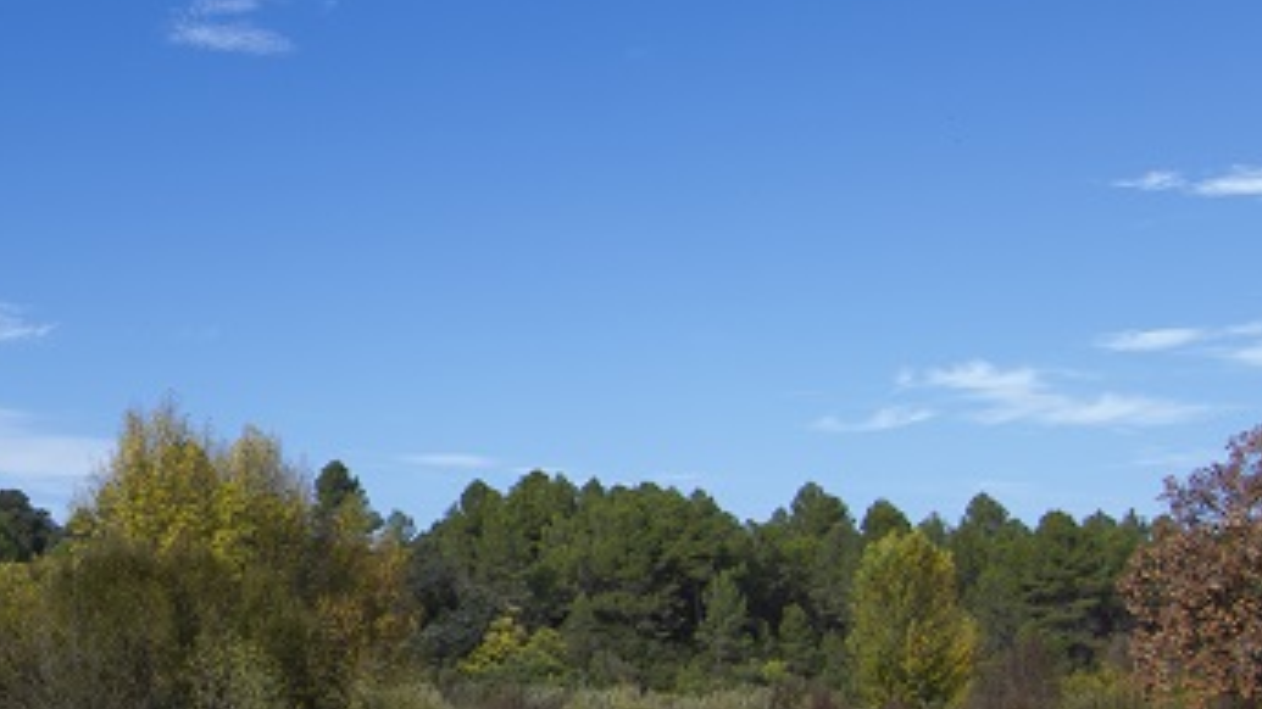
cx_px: -84
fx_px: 1706
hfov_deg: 35.4
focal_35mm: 51
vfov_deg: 23.5
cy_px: 418
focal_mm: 14
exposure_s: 1/250
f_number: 6.3
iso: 100
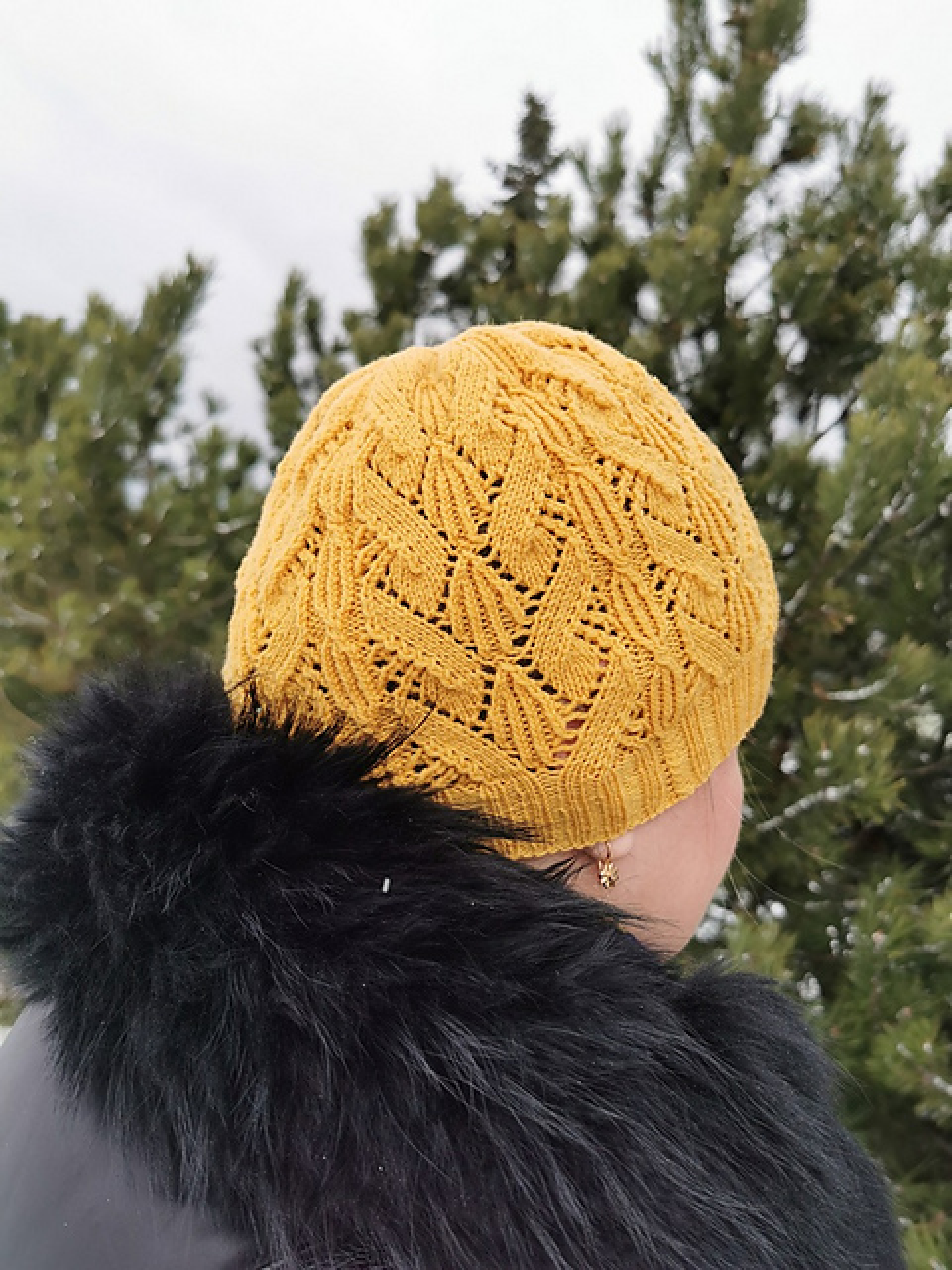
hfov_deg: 51.4
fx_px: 990
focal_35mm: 27
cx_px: 476
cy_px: 635
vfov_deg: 65.3
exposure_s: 1/283
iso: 50
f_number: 1.6
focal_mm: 5.56
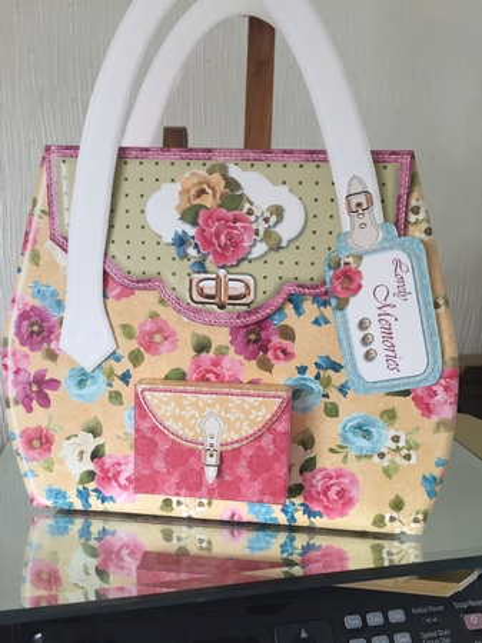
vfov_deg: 61.7
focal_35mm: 29
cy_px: 322
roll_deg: -1.2
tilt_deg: -11.5
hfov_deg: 48.2
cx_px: 241
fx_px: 539
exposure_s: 1/33
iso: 80
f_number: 2.2
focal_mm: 4.15
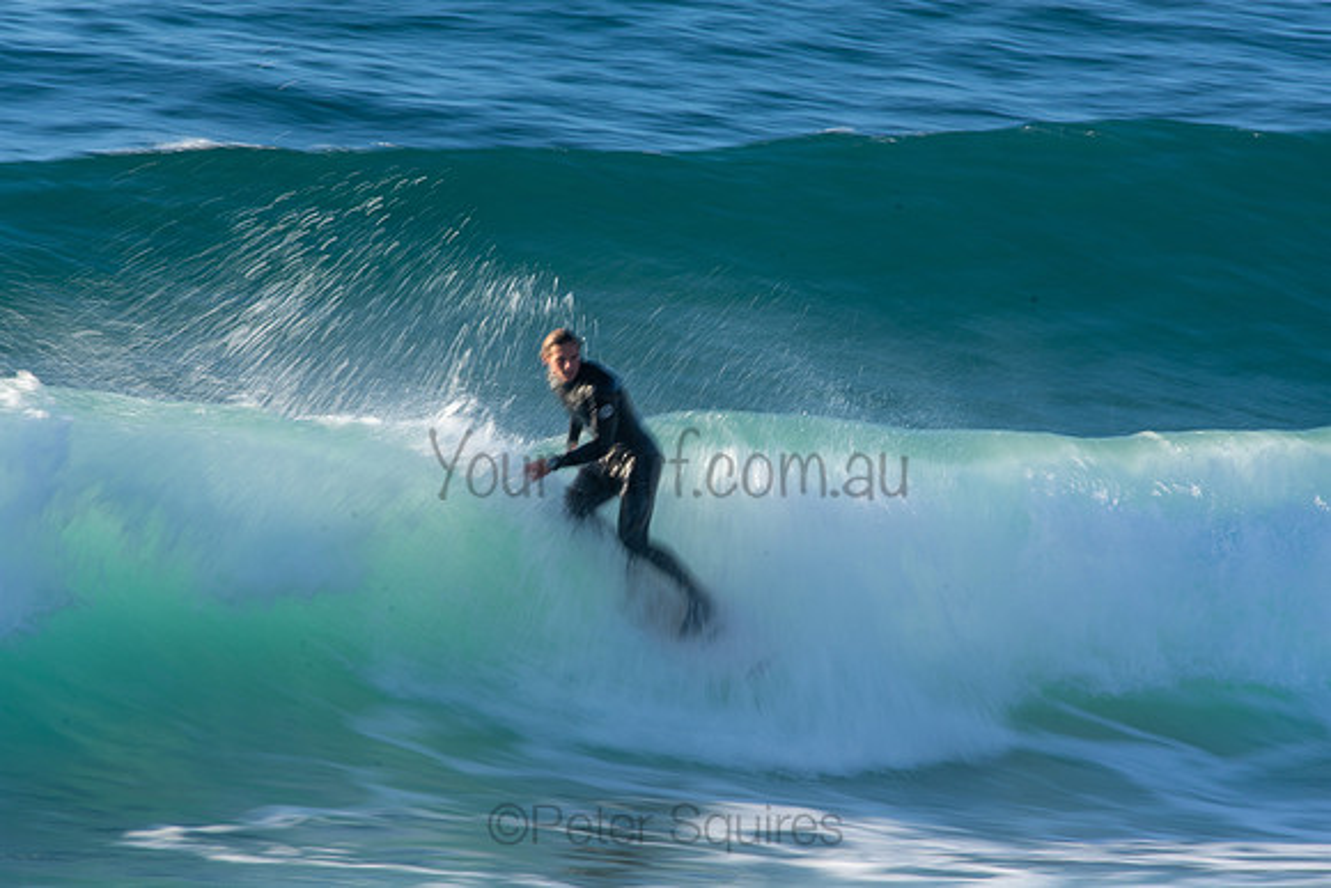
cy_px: 444
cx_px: 666
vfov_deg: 1.8
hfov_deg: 2.7
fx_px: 27734
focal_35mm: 750
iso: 100
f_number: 20
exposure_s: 1/25
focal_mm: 500
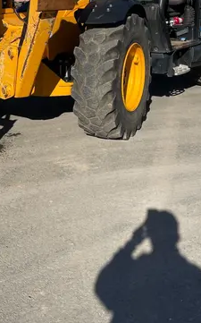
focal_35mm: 56
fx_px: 492
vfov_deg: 35.3
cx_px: 26
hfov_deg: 22.6
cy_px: 72
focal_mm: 4.2
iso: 32
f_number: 1.6
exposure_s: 1/4292
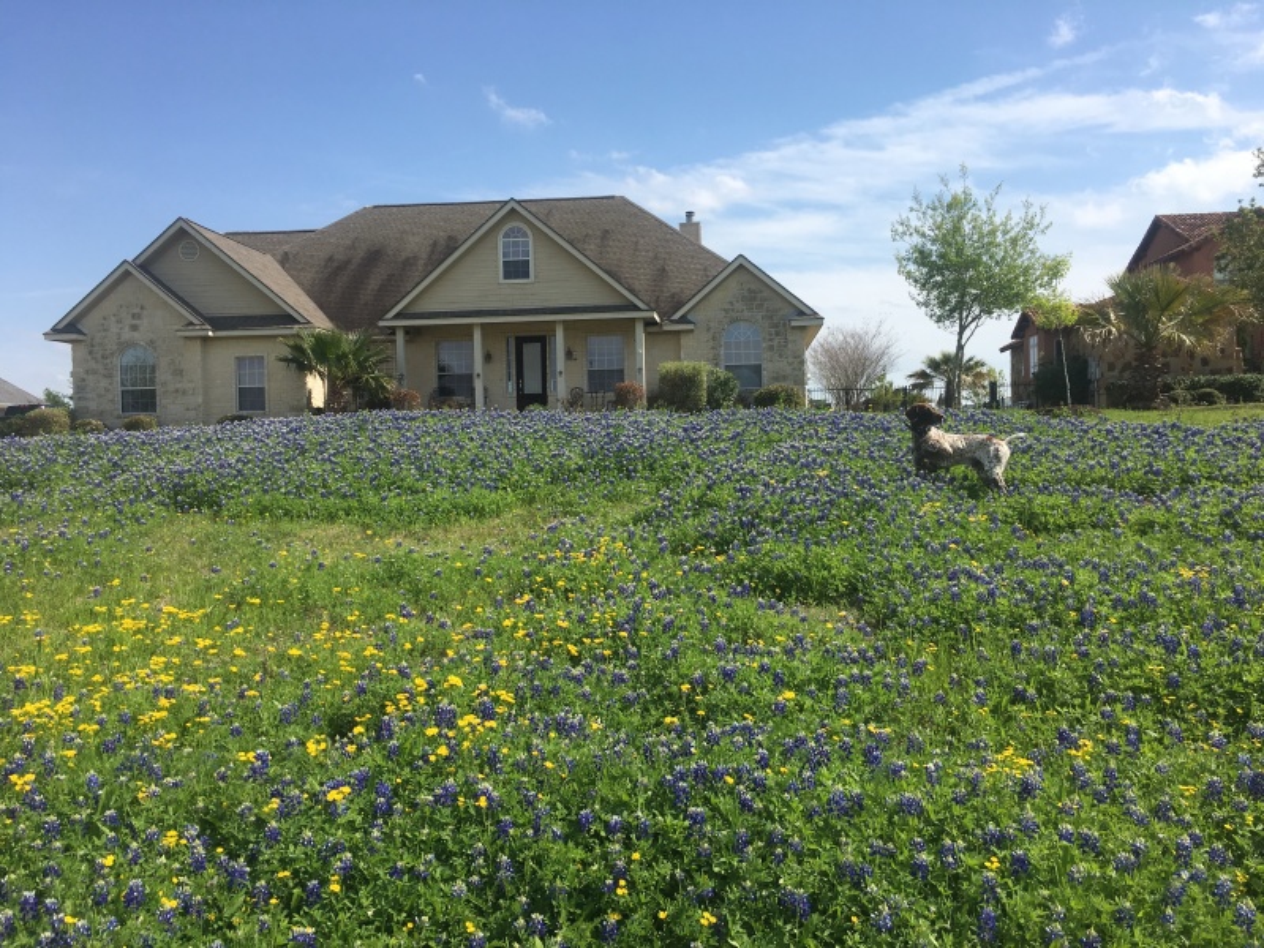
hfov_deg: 61.7
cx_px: 632
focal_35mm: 29
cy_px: 474
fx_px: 1059
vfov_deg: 48.2
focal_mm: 4.15
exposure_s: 1/1972
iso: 25
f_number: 2.2
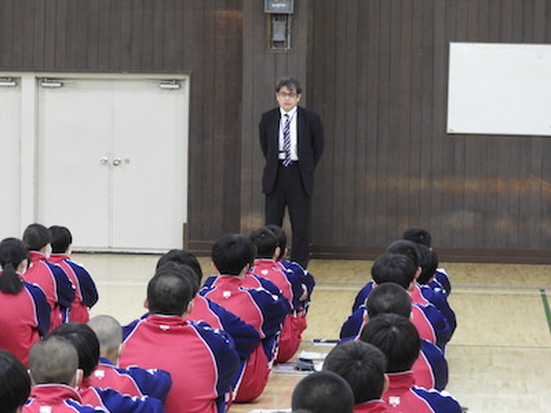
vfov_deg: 11.0
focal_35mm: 135
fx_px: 2149
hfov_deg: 14.6
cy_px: 206
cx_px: 276
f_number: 5
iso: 800
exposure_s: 1/15
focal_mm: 24.2
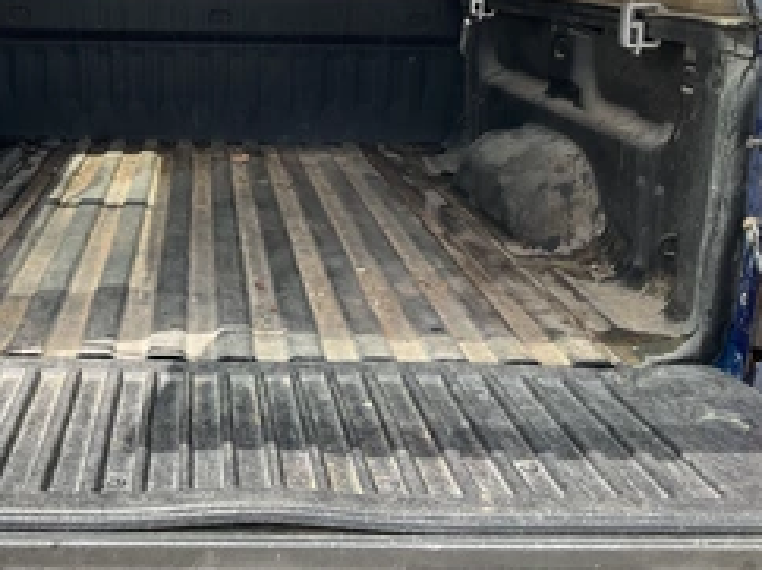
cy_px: 129
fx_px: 1056
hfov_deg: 39.0
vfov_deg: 29.6
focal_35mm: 48
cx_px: 220
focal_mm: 3
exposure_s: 1/375
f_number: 1.8
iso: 25
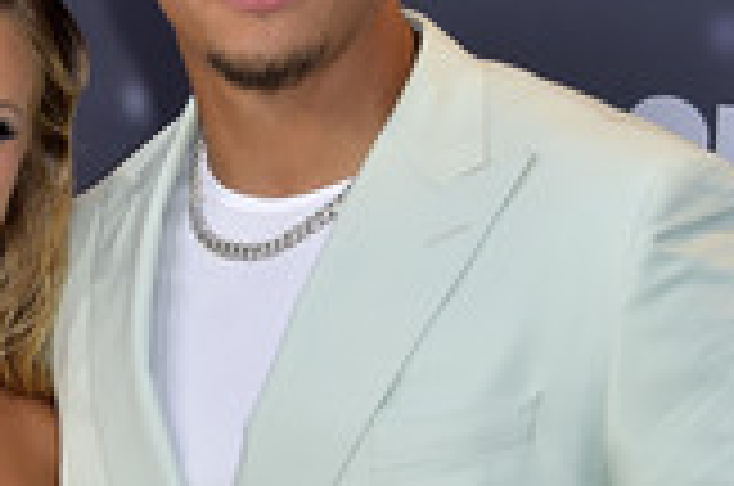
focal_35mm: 216
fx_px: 4395
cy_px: 274
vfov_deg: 6.3
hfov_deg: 9.5
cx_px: 194
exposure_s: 1/250
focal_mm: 78
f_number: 6.3
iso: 400
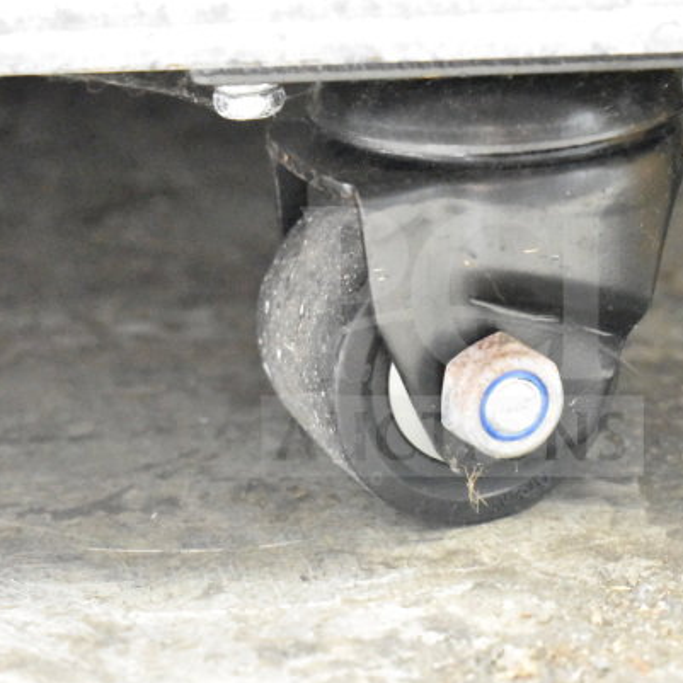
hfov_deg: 17.9
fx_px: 2165
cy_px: 342
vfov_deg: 17.9
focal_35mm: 97
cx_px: 451
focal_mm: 50
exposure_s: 1/50
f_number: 5.6
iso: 25600
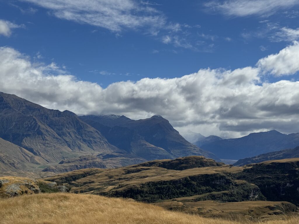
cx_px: 150
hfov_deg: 39.7
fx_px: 415
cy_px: 112
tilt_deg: +4.4
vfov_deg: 30.3
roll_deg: -2.8
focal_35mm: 48
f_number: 1.78
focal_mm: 6.76
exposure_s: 1/12500
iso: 64
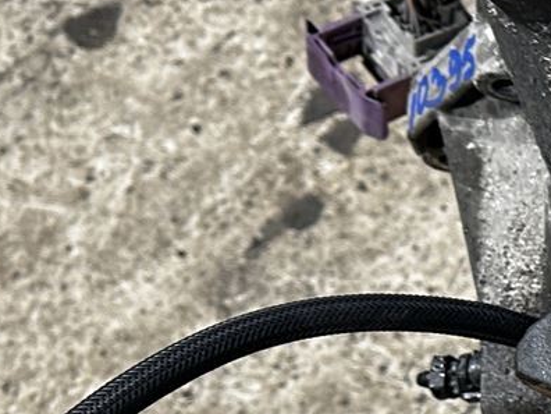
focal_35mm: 124
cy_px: 503
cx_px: 1183
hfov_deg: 13.2
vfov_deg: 11.7
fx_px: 1974
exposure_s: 1/50
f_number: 1.78
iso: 125
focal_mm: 6.86
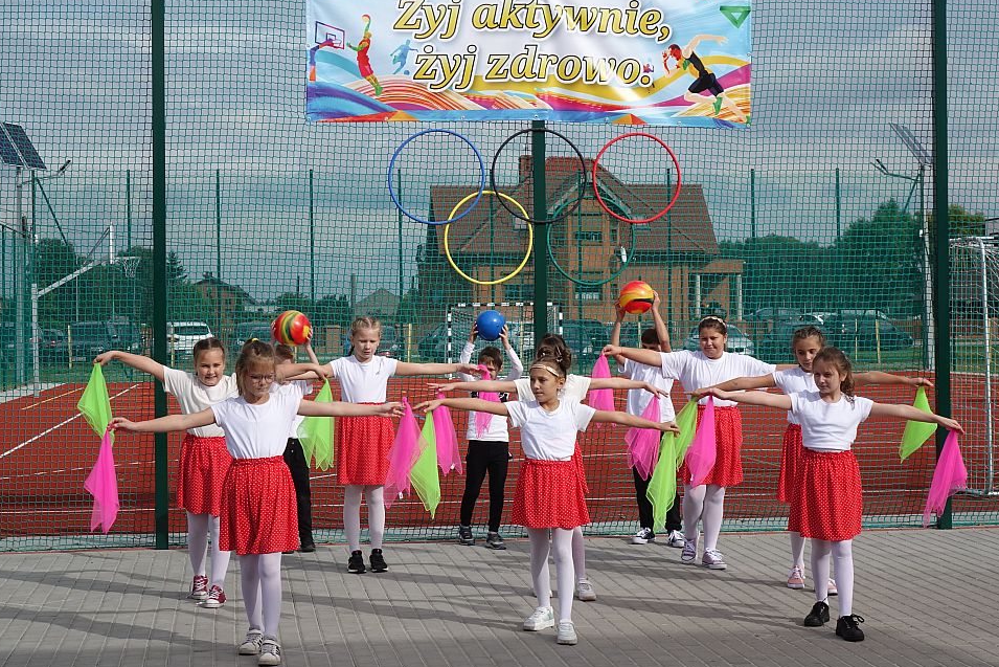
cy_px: 344
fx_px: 2054
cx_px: 520
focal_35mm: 74
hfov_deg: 27.3
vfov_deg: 18.4
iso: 125
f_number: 5
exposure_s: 1/800
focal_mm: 25.23
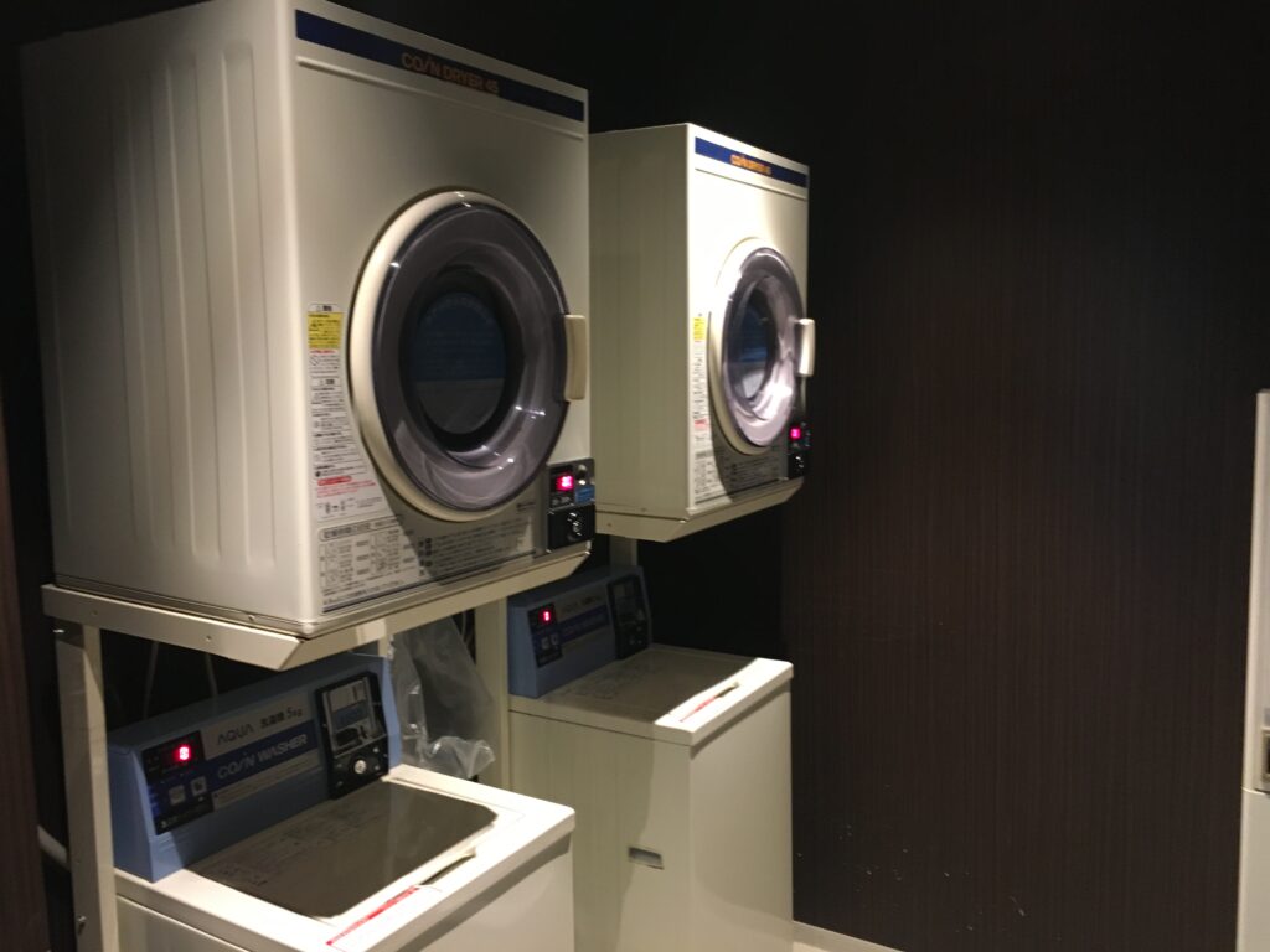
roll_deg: +1.8
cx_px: 635
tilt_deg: -5.9
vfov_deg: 48.2
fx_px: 1064
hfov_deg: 61.7
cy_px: 476
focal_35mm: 29
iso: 200
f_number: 2.2
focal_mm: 4.15
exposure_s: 1/17
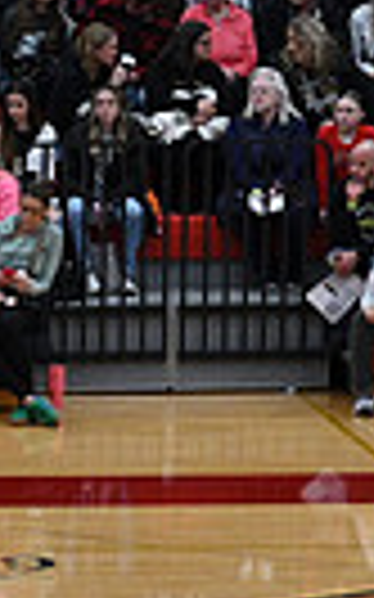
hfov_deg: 4.1
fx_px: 5077
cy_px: 690
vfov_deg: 6.7
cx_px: -730
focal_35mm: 311
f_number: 4
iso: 4000
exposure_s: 1/400
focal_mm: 70
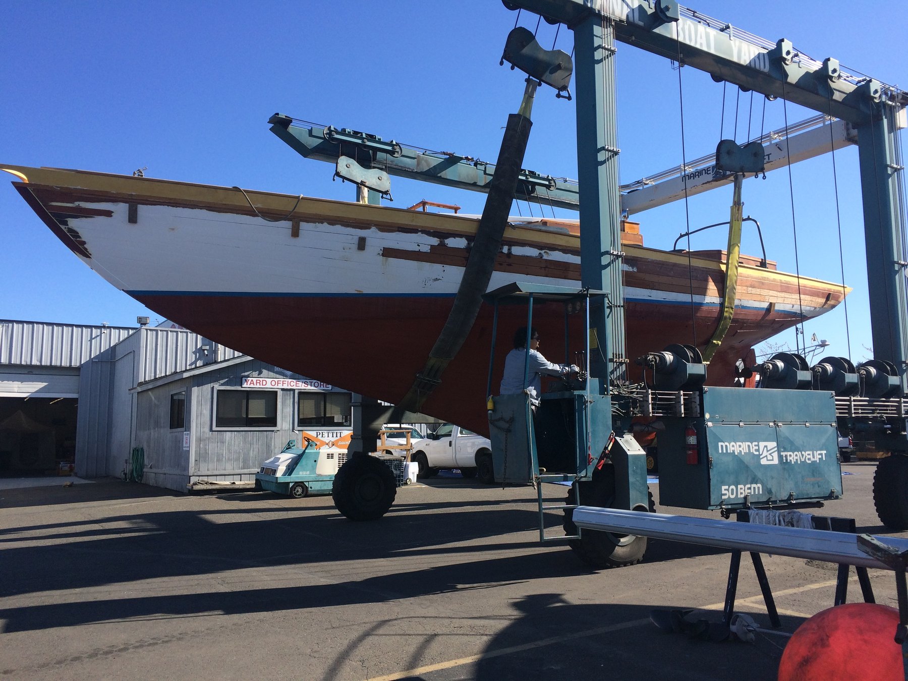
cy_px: 340
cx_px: 454
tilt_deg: +7.0
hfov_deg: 61.7
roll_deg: +1.0
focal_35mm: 29
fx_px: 761
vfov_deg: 48.2
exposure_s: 1/1466
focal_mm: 4.15
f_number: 2.2
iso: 32
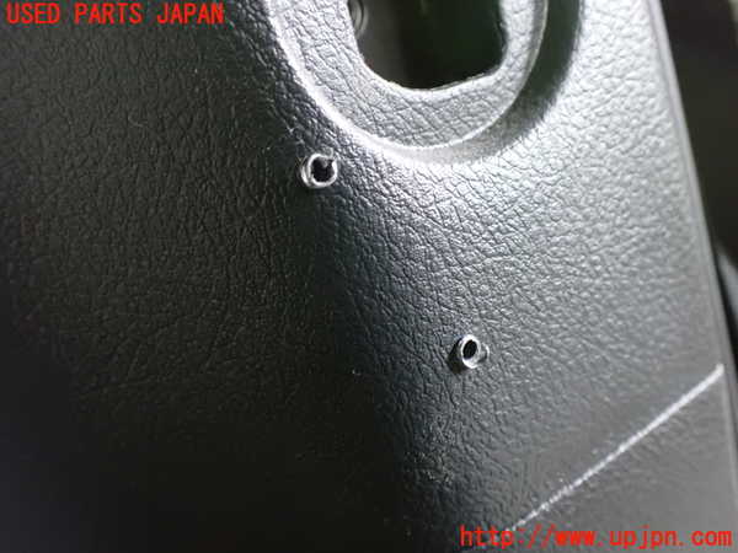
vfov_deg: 46.8
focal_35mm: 30
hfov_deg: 60.0
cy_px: 276
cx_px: 369
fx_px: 640
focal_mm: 5.4
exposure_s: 1/30
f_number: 2.3
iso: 1600
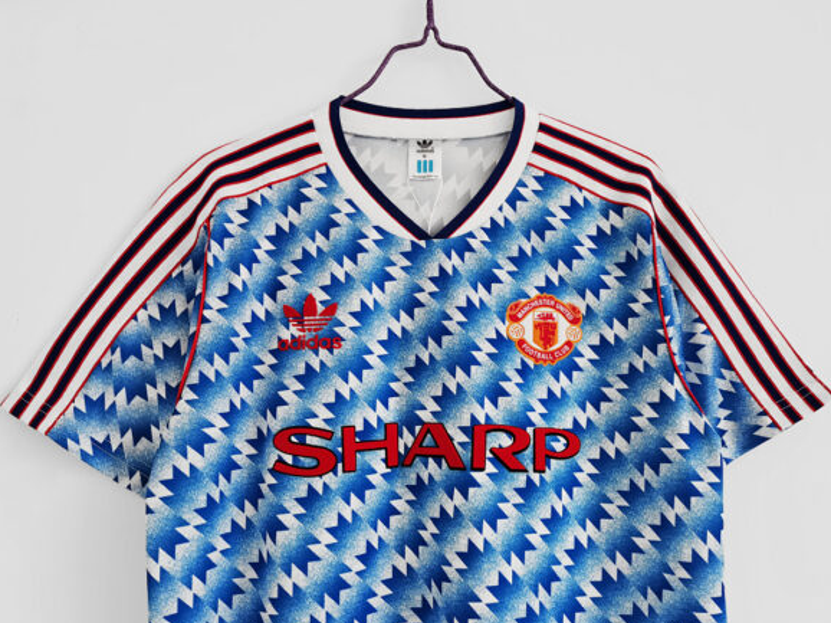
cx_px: 416
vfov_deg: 51.3
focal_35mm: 27
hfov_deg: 65.3
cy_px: 322
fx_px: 648
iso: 50
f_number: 1.8
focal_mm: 5.58
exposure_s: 1/100
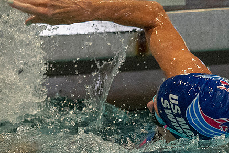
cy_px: 140
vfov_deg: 1.6
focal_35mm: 882
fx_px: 5614
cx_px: 179
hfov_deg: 2.3
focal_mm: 150
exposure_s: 1/1000
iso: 4000
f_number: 2.8
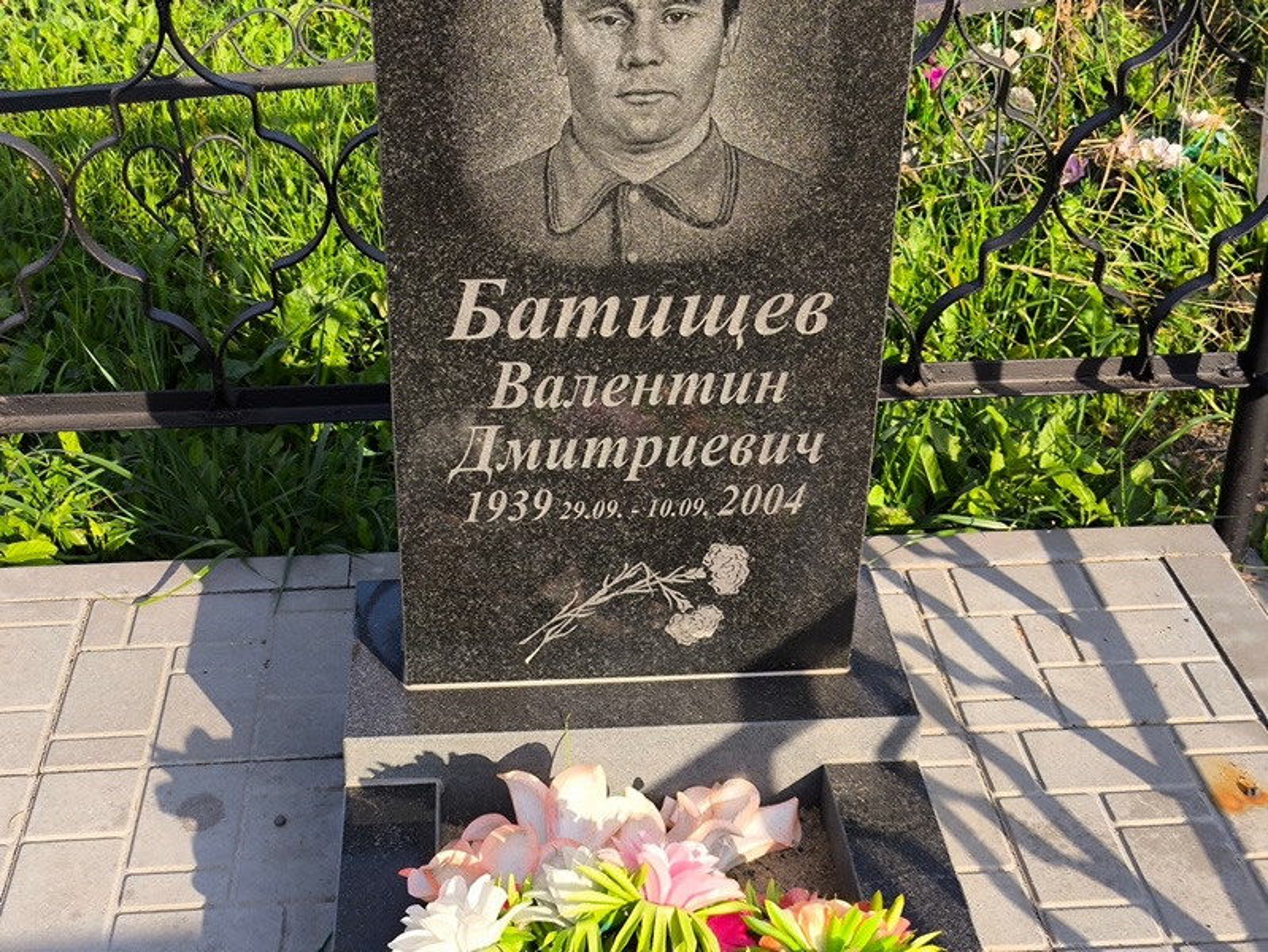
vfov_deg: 29.1
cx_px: 634
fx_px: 1832
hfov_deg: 38.2
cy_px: 476
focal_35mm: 50
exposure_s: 1/721
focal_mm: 4.71
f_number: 1.7
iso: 50
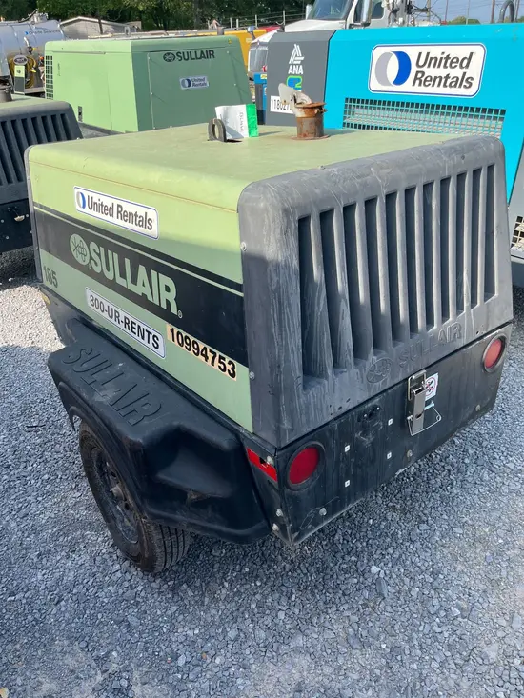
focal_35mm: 26
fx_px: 525
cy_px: 349
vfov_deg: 67.3
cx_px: 262
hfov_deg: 53.1
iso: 50
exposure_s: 1/1212
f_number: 1.6
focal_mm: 5.1
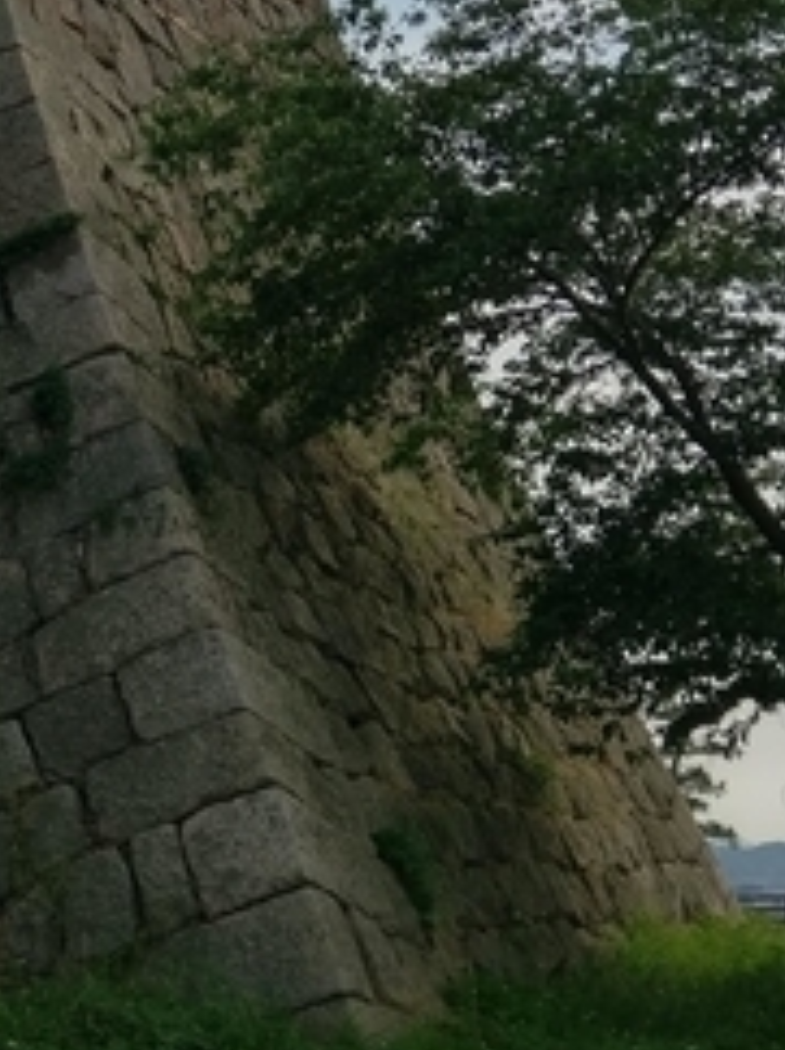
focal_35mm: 86
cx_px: 48
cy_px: 490
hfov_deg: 16.9
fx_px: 2605
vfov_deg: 22.8
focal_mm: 4.58
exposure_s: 1/4571
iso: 125
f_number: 1.8
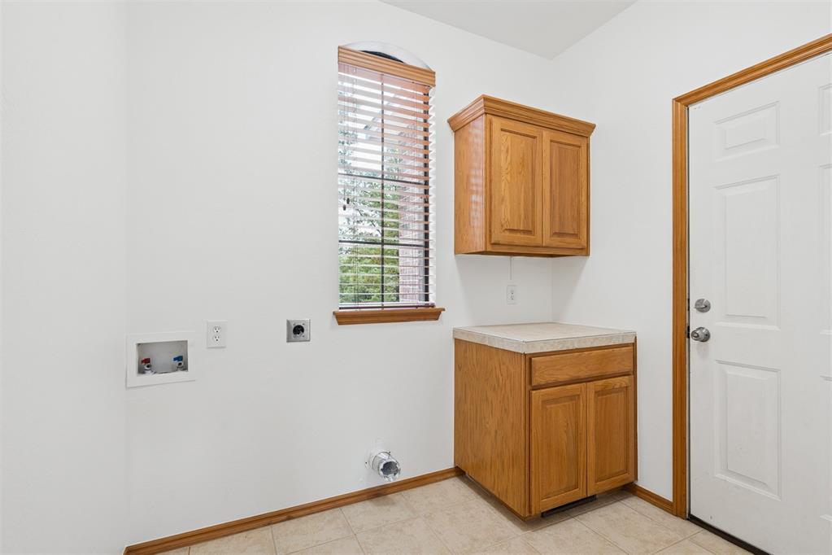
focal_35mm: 16
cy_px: 278
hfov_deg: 96.7
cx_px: 416
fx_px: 370
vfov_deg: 73.7
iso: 200
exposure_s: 1/10
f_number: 8
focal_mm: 16
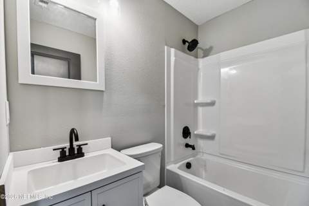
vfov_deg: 77.3
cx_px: 154
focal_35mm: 15
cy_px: 103
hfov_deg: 100.4
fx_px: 129
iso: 125
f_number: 7.1
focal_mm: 10
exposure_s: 1/4
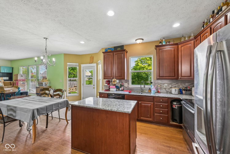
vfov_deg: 81.2
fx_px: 89
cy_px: 77
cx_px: 115
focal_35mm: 14
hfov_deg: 104.3
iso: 180
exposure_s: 1/15
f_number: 8
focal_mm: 14
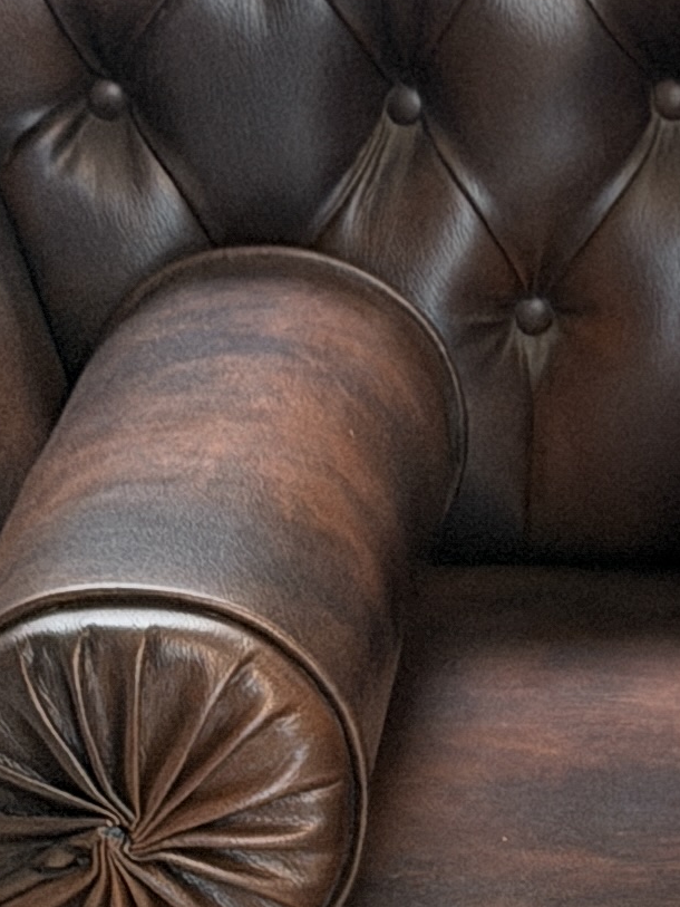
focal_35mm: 238
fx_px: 6232
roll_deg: -2.2
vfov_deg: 8.3
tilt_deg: -15.7
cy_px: 452
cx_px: 1539
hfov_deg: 6.0
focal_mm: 6.76
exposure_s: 1/33
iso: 200
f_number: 1.78
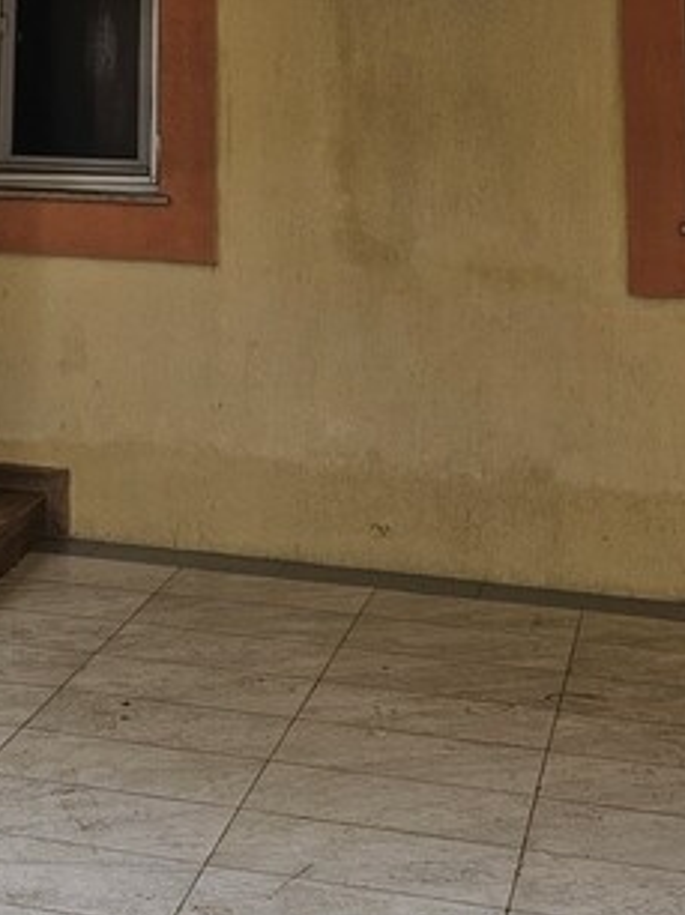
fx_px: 2034
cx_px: 27
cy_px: -242
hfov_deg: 18.7
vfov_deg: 22.8
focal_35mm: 77
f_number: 1.7
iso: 10
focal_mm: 6.3
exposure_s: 1/114
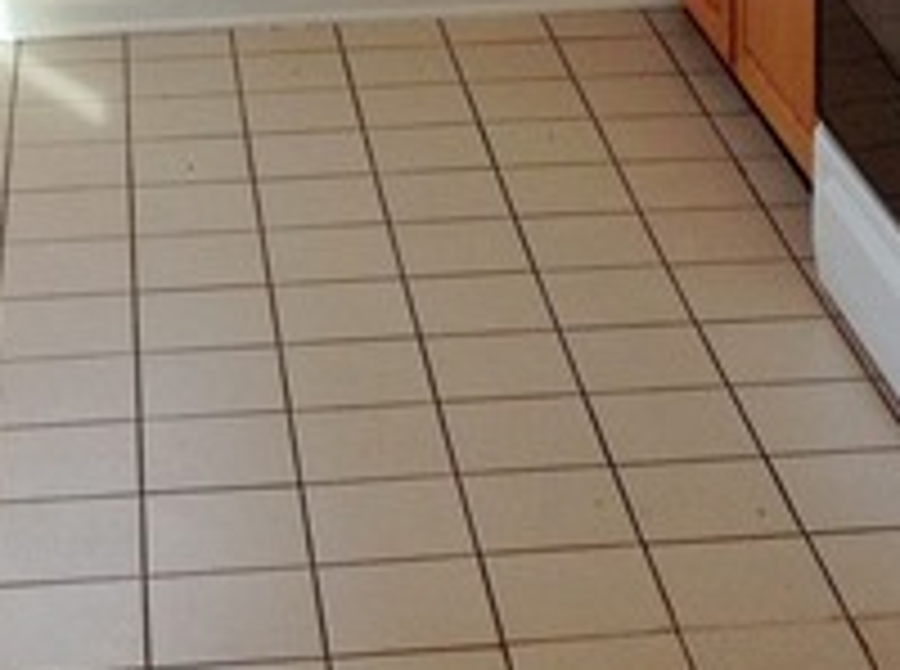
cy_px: -355
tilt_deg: -10.0
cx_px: 414
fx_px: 2905
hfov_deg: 17.6
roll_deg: -2.1
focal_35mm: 112
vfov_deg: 12.5
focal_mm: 4.28
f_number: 2.4
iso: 64
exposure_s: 1/40
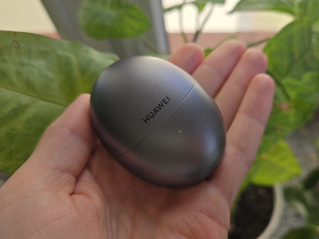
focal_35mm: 23
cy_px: 120
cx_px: 160
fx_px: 212
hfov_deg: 73.9
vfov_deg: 58.9
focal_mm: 6.3
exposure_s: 1/278
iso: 12
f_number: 1.7
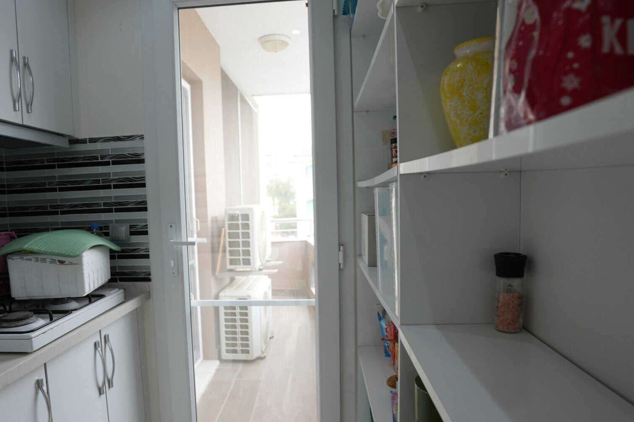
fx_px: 405
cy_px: 236
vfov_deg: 55.0
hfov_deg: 75.9
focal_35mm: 23
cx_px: 282
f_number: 4
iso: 400
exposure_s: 1/160
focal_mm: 17
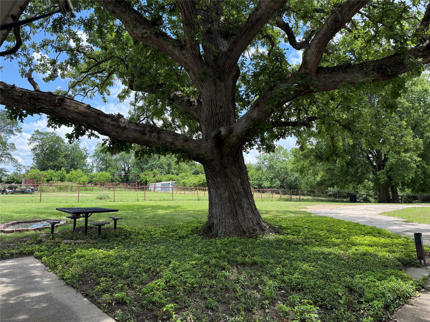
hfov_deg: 71.6
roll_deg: -0.4
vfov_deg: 56.8
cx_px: 215
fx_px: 298
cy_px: 161
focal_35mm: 24
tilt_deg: +4.9
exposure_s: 1/1337
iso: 100
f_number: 1.78
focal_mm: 6.76
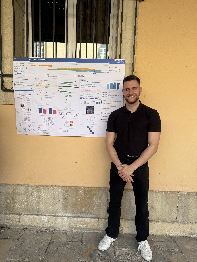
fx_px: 182
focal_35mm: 24
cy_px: 131
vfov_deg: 71.6
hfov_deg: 56.8
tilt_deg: -7.4
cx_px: 98
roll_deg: -2.0
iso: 80
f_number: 1.78
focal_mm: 6.76
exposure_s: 1/582
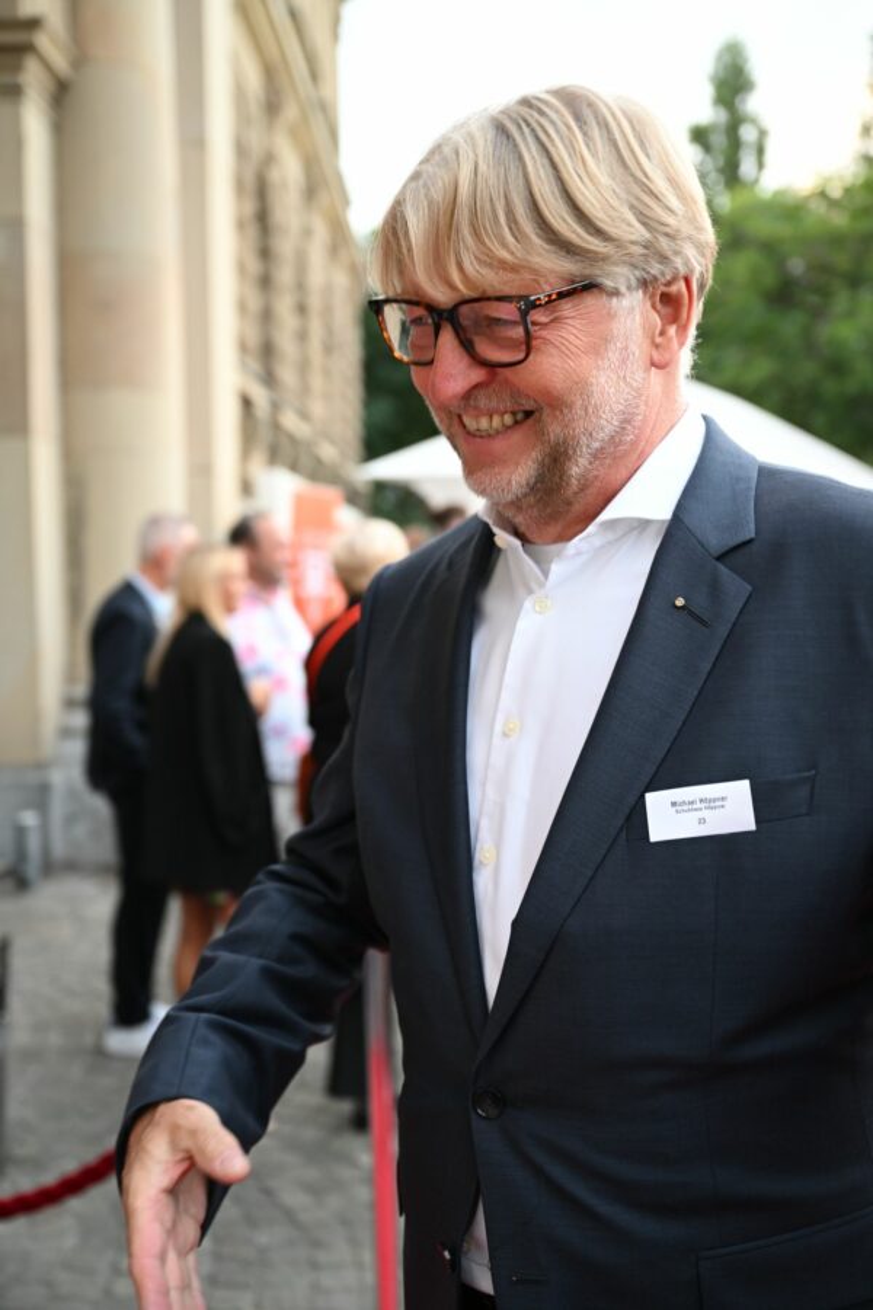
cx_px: 436
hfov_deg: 35.1
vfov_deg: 50.7
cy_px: 655
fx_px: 1382
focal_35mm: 38
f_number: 3.2
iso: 1250
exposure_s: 1/200
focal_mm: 38
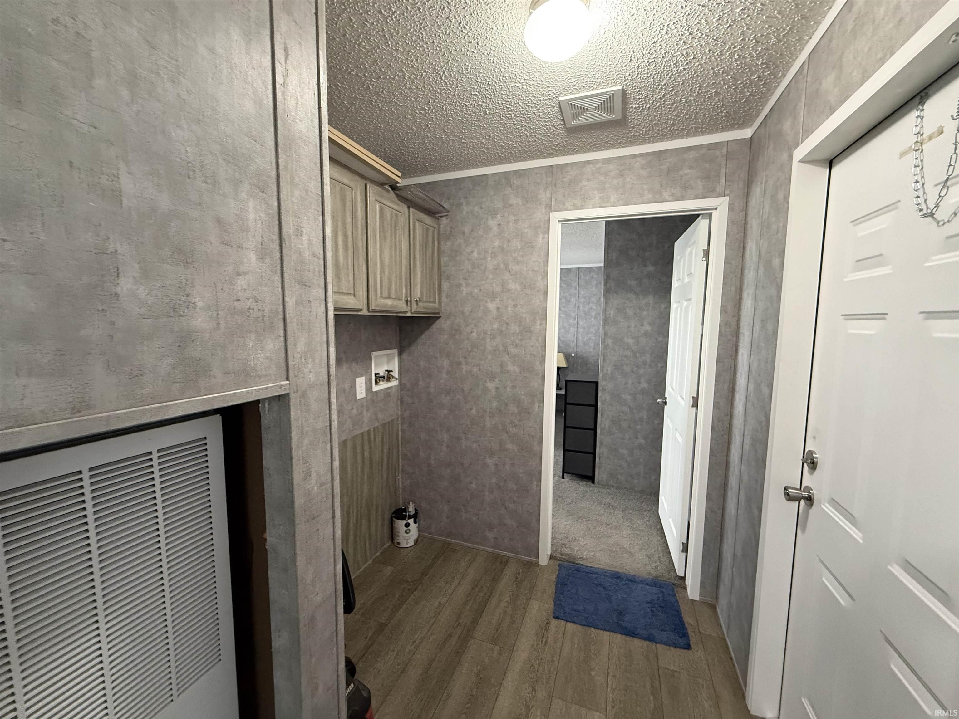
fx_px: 388
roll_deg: -0.4
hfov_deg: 102.1
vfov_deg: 85.7
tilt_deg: -5.1
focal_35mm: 14
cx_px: 480
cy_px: 360
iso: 640
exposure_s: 1/60
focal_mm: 2.22
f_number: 2.2
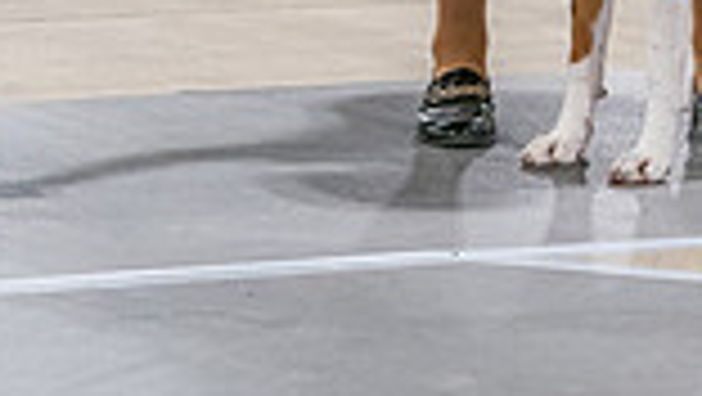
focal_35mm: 435
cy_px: -380
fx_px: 8103
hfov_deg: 5.0
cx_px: 630
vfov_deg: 2.8
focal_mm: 112
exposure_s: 1/250
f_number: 3.5
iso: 6400
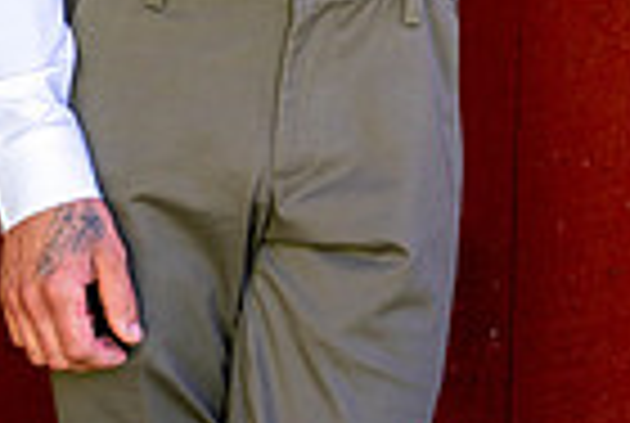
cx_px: 308
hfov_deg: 11.7
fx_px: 3087
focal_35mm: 176
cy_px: -333
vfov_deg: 7.6
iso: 400
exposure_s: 1/160
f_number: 2.8
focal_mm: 55
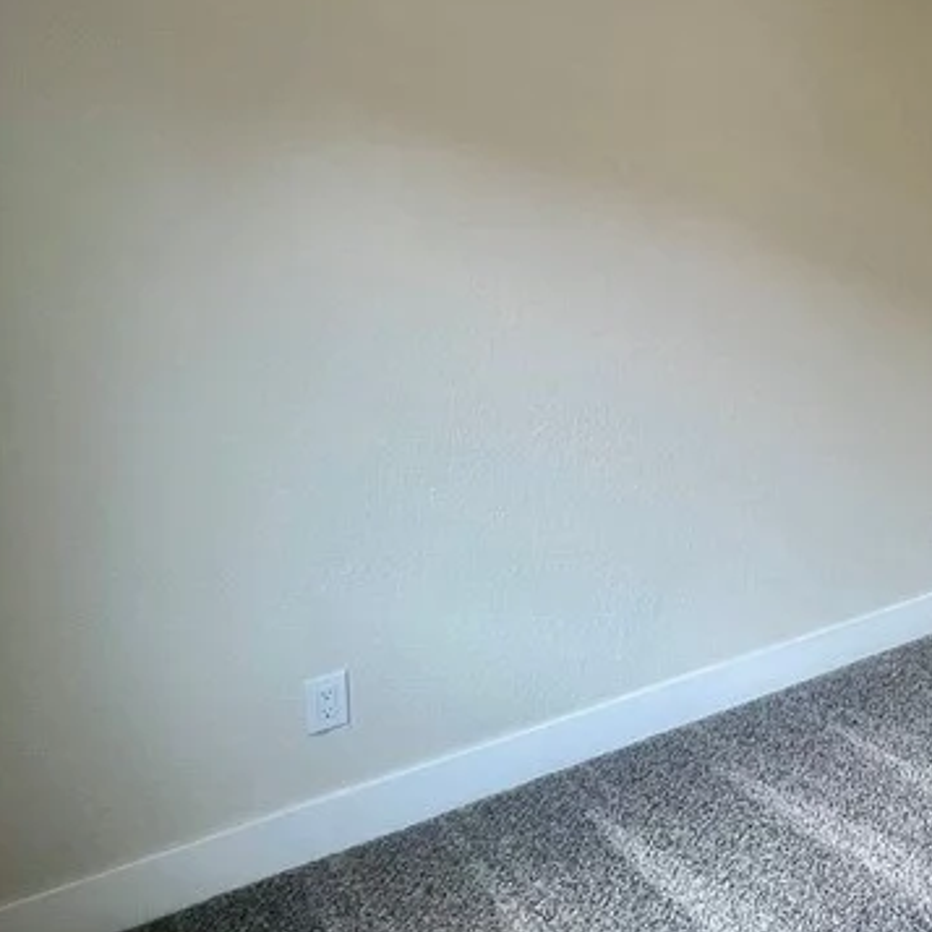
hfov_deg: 37.7
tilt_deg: -2.3
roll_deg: +1.4
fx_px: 1005
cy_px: 235
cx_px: 1115
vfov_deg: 47.9
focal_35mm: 33
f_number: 1.8
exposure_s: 1/100
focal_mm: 1.57
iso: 50
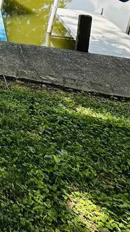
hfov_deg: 21.8
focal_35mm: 40
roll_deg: -1.7
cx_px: -89
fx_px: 245
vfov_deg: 40.6
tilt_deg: -12.3
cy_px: -24
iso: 50
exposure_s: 1/769
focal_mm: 2.22
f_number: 2.2
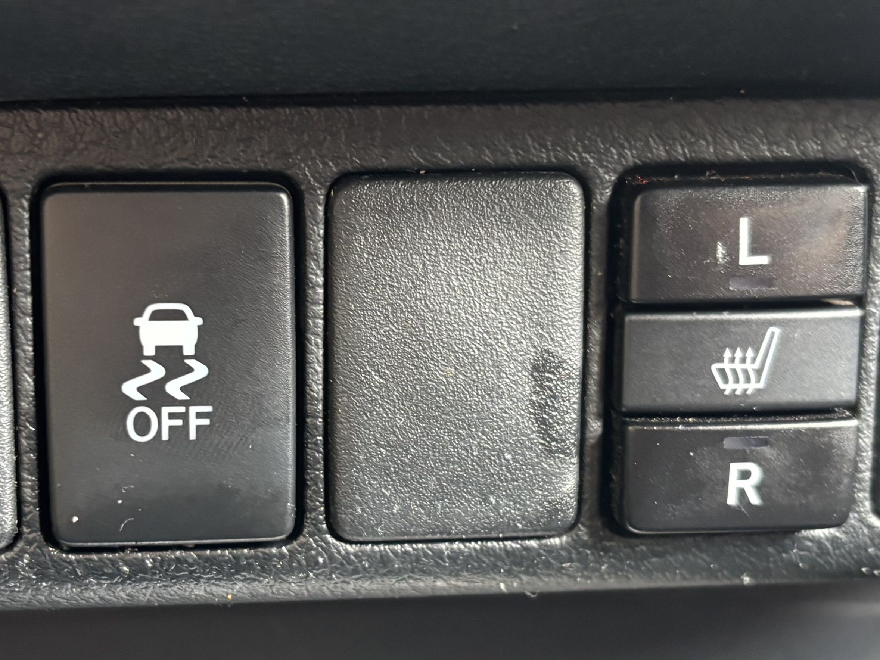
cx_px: 349
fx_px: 1602
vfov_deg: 23.3
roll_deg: +1.8
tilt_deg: -16.1
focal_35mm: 63
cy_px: 379
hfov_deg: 30.6
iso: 320
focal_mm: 5.96
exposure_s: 1/60
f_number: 1.6
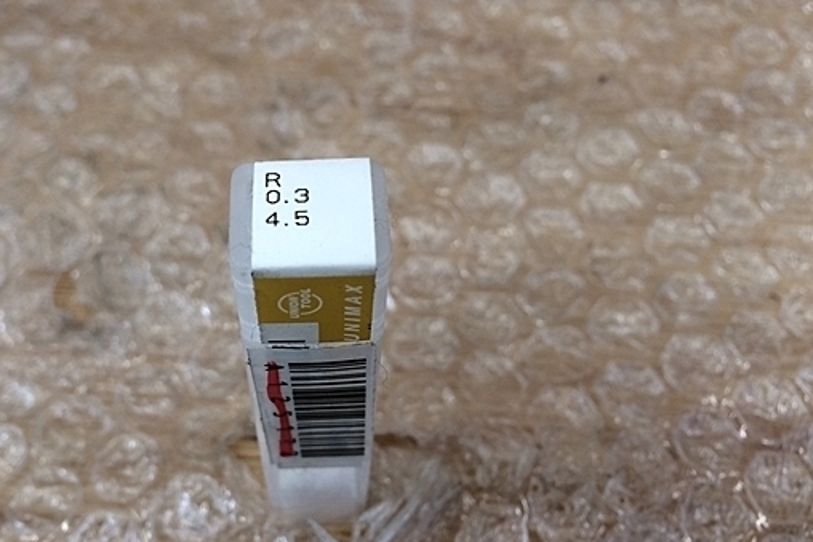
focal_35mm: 38
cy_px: 211
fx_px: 858
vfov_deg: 34.9
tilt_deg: -54.7
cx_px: 306
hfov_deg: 50.2
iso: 32
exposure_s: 1/30
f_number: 2.2
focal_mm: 4.15
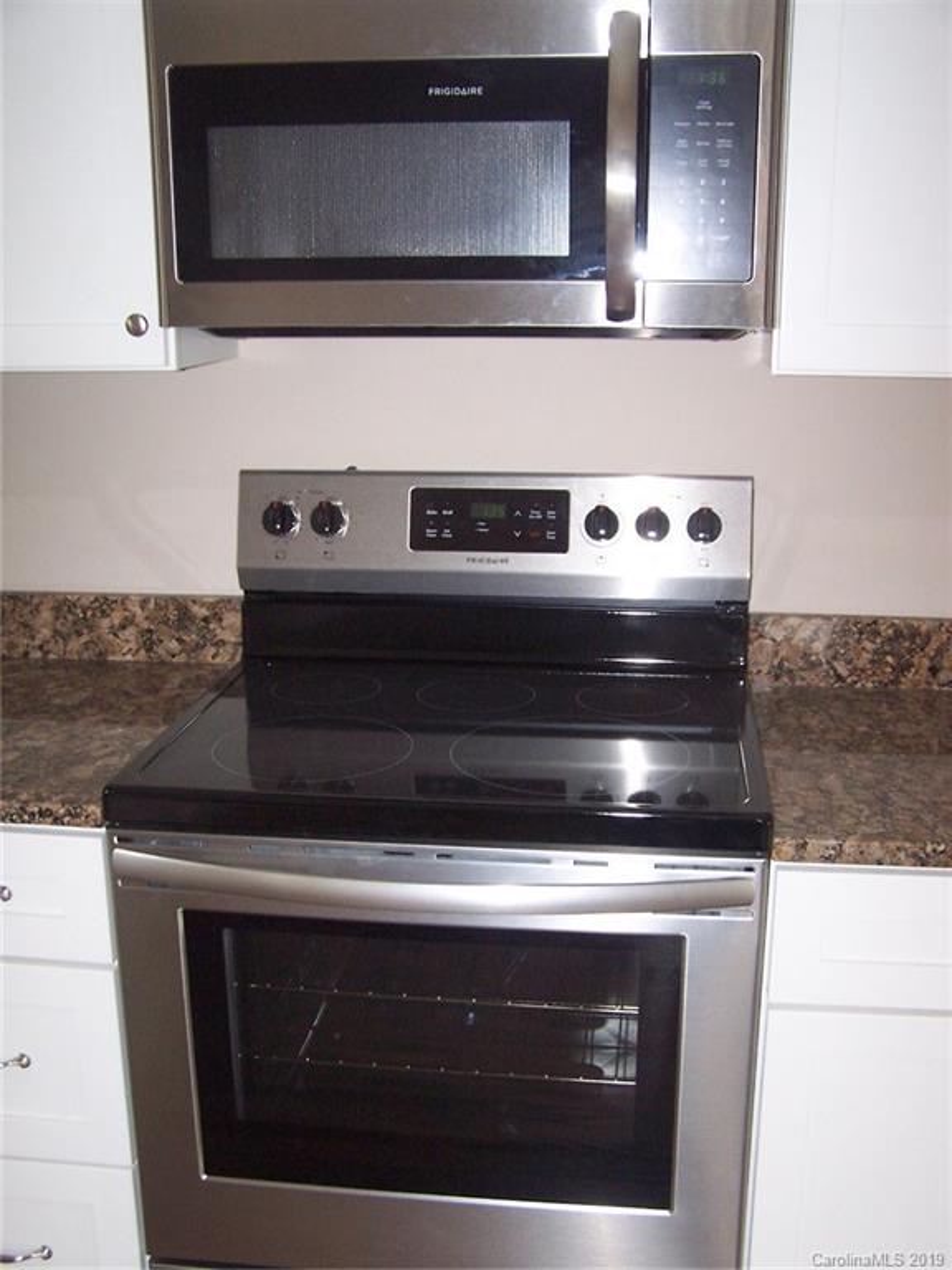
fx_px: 1393
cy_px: 635
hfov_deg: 37.7
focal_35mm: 38
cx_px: 476
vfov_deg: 49.0
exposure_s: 1/60
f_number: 2.8
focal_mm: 6.3
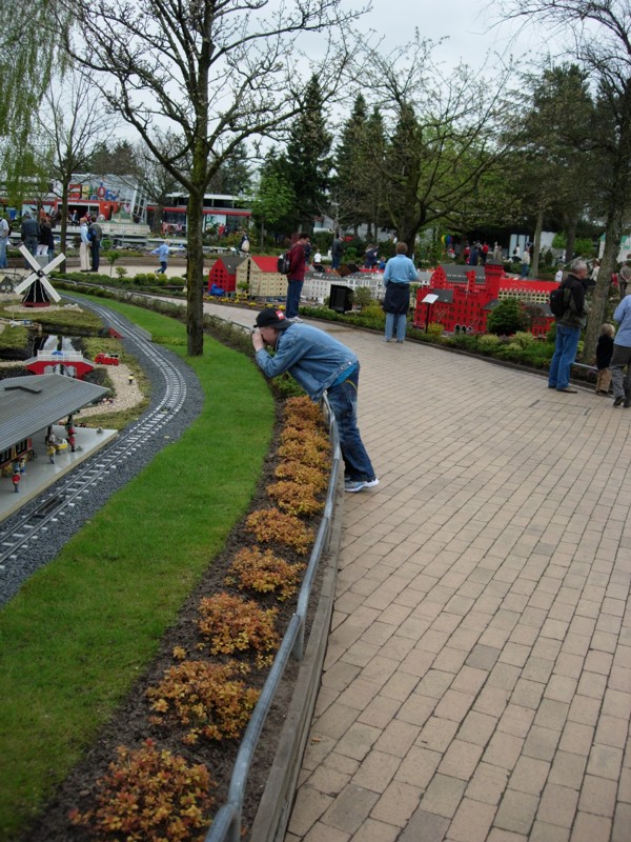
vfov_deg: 49.0
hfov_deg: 37.7
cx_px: 316
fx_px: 924
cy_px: 421
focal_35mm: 38
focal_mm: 7.8
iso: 64
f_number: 2.8
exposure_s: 1/767
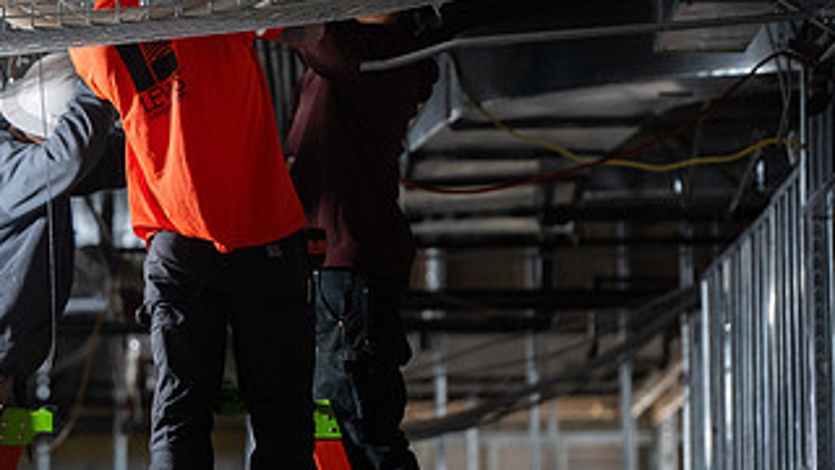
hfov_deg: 6.0
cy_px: 274
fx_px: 7993
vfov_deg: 3.4
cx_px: 138
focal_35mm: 361
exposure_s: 1/400
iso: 2500
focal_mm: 190
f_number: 3.5
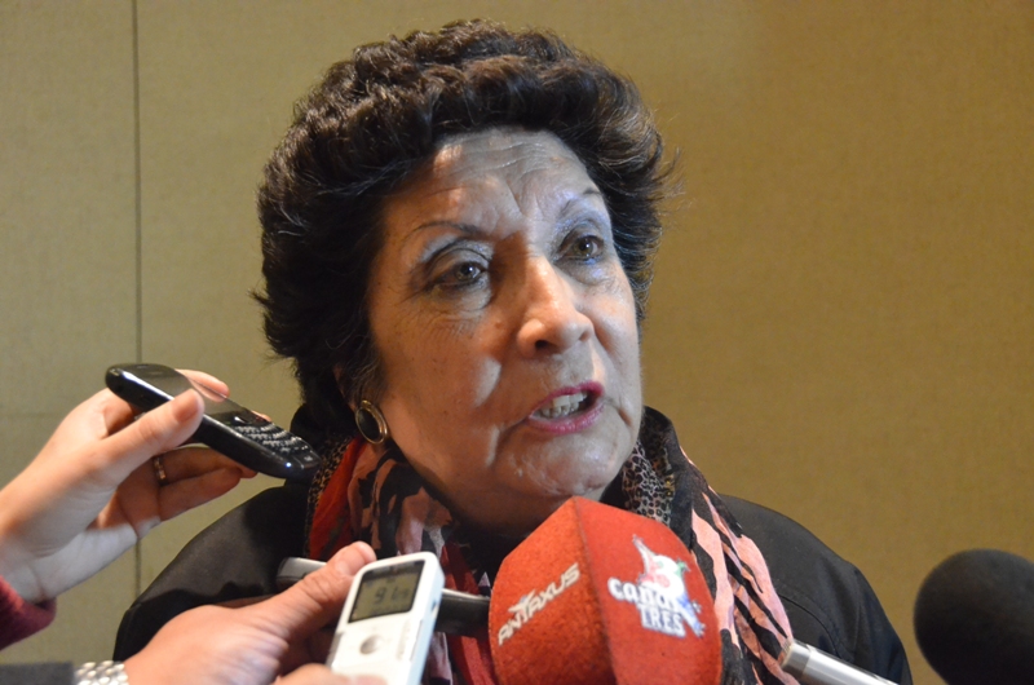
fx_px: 1505
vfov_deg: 25.6
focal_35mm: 52
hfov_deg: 37.9
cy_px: 342
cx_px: 517
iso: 6400
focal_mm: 35
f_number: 5
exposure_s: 1/100
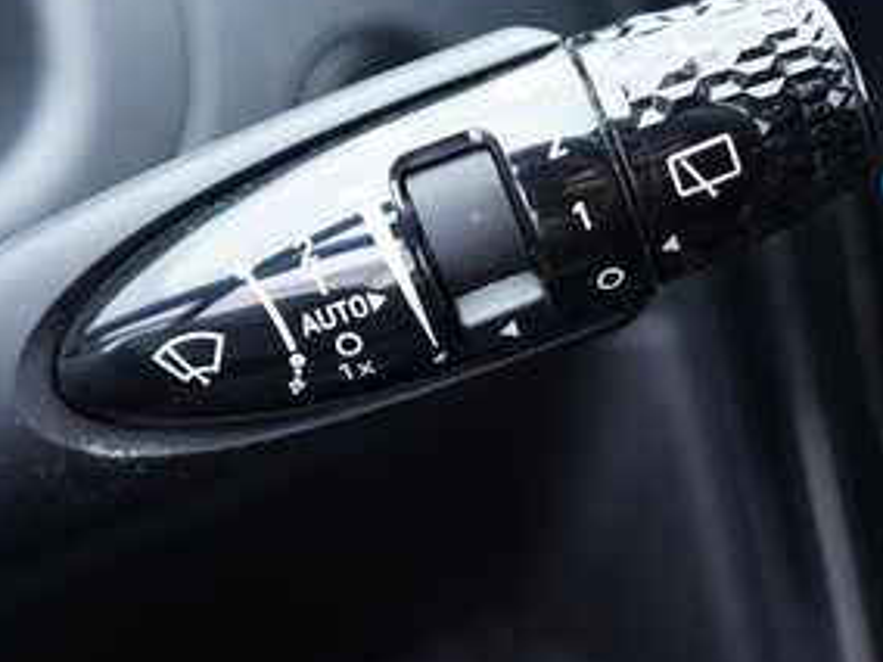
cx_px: 323
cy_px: 179
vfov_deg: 21.8
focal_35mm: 67
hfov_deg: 28.8
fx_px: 1709
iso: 500
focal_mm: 24
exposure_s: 1/40
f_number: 2.8
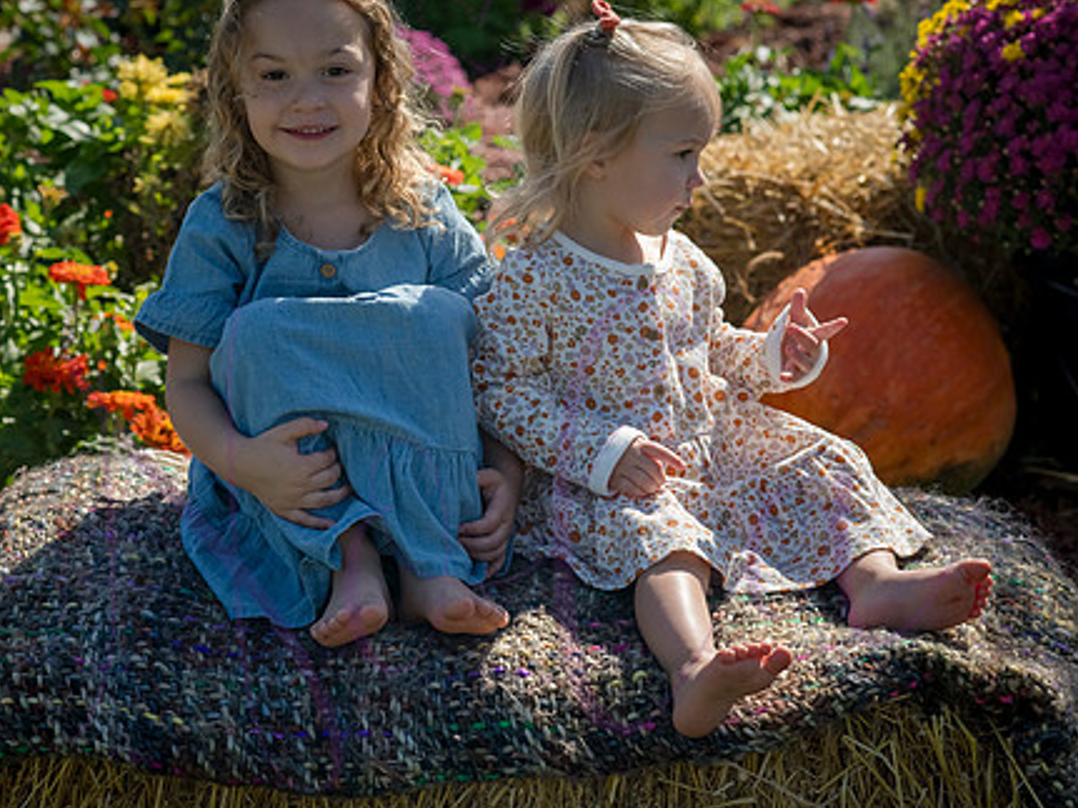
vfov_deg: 13.4
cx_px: 483
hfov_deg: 17.9
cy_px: 339
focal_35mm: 110
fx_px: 3425
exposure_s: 1/1250
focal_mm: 85
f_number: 6.3
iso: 400
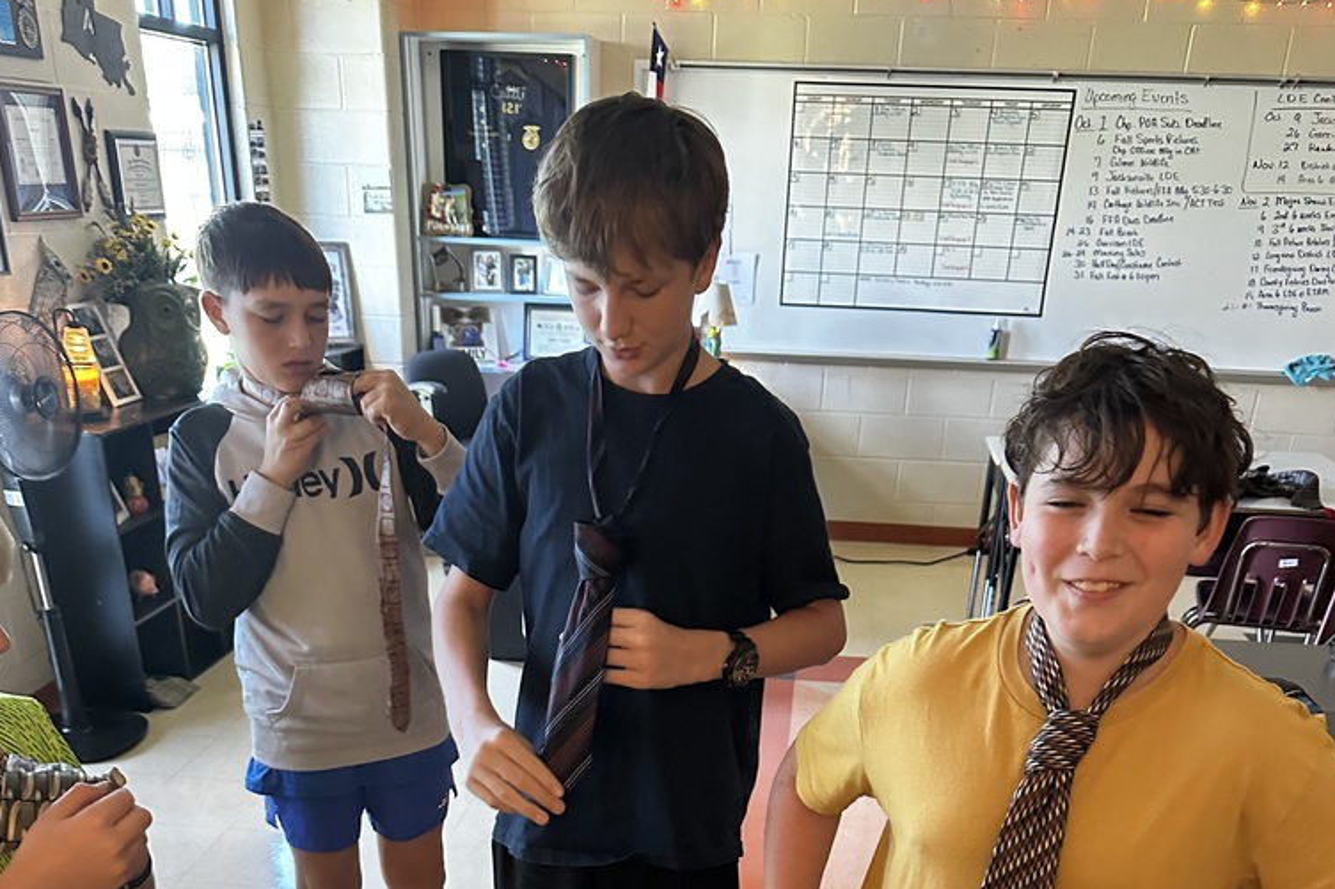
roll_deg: -1.5
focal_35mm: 34
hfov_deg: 55.8
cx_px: 678
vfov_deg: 35.6
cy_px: 862
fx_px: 1260
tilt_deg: -26.3
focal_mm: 6.86
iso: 800
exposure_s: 1/60
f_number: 1.78
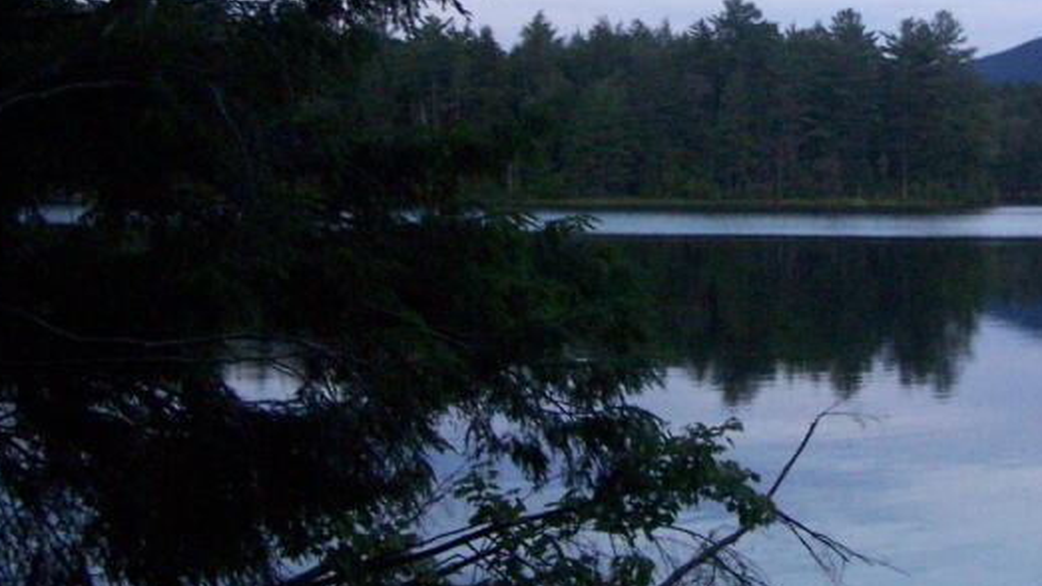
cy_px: 24
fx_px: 2238
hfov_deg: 25.7
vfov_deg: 14.7
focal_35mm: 81
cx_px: 863
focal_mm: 6.3
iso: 400
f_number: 2.8
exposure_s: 1/125
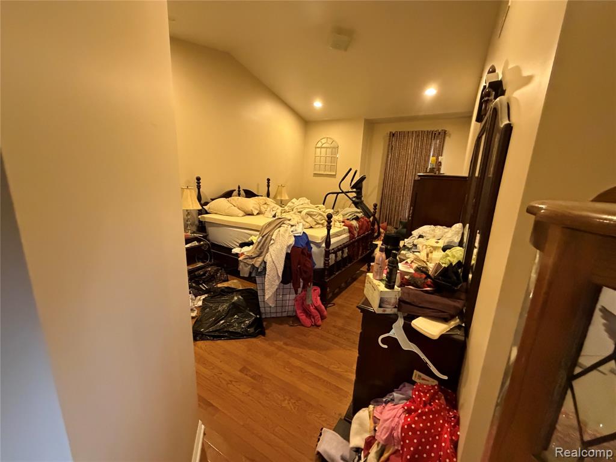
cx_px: 308
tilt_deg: -14.1
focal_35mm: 14
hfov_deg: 102.1
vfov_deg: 85.7
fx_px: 249
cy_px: 231
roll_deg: -1.5
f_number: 2.2
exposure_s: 1/60
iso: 800
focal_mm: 2.22
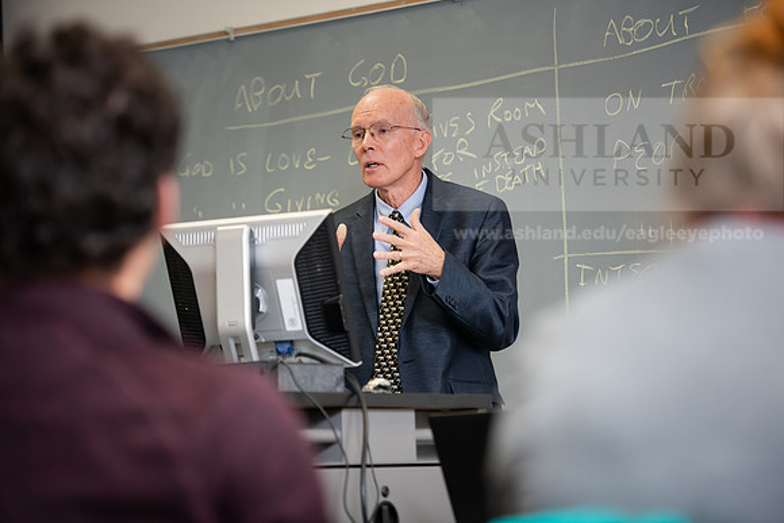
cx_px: 392
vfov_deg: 11.8
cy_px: 262
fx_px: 2527
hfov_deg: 17.6
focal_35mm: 116
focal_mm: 116
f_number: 3.2
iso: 800
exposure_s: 1/200
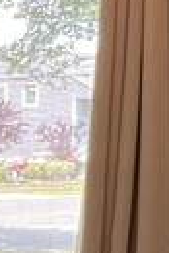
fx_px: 934
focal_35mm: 133
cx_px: -433
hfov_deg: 7.9
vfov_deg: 15.2
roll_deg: +0.3
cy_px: 235
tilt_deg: -5.1
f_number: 1.8
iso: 64
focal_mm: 1.57
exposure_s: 1/120
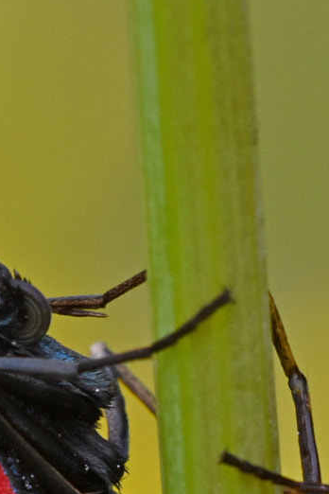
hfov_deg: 1.3
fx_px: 14913
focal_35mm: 1088
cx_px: 248
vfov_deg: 1.9
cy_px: 511
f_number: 8
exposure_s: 1/500
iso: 800
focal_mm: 185
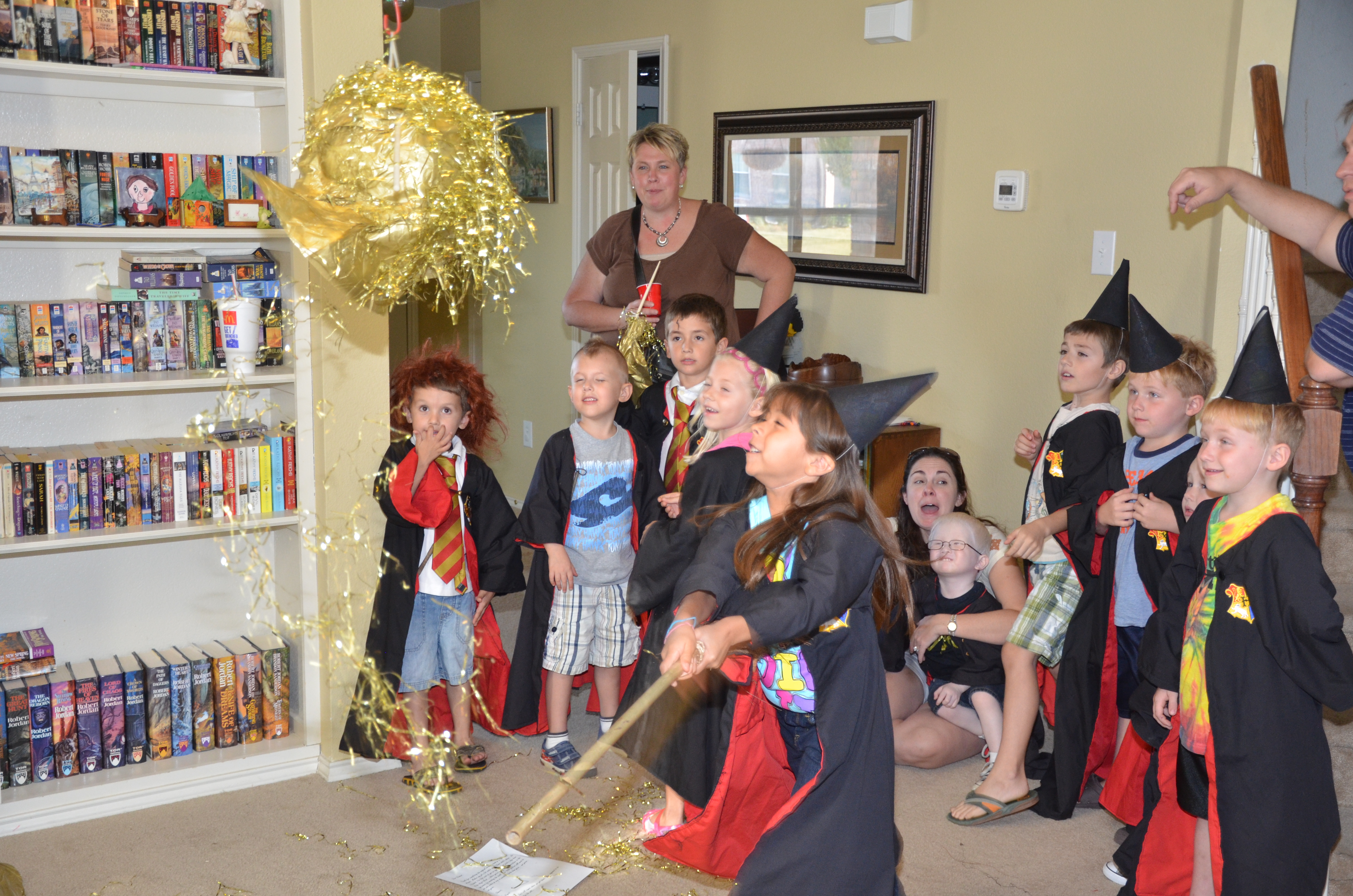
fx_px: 1575
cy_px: 448
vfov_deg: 31.8
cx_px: 676
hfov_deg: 46.5
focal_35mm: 42
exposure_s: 1/60
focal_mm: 28
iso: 800
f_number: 4
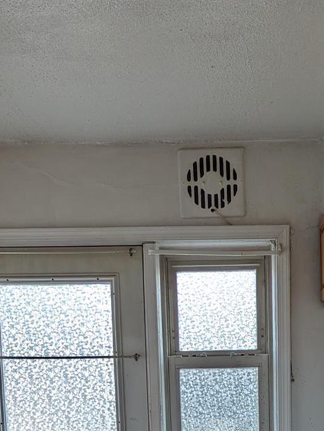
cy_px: 503
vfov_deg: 28.8
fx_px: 735
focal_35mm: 59
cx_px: 252
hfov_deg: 24.5
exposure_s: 1/149
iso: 44
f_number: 1.85
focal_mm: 6.81
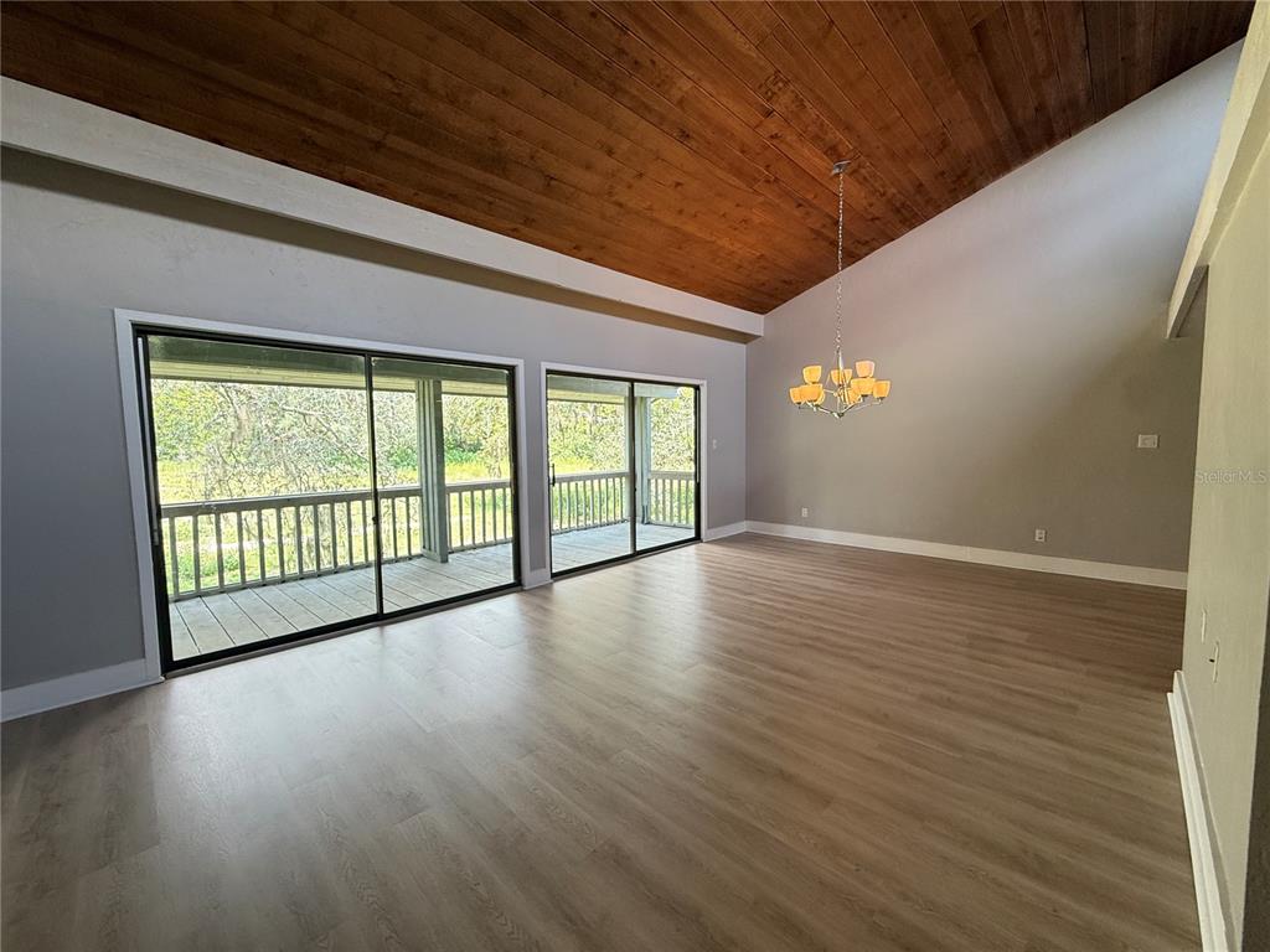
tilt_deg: -4.2
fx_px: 514
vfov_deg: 85.7
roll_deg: +0.9
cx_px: 635
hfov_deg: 102.1
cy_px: 476
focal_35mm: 14
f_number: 2.2
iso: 160
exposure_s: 1/120
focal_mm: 2.22
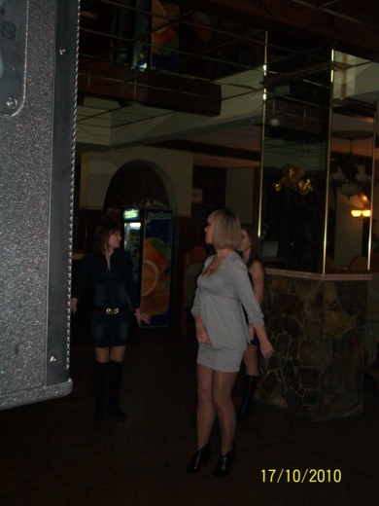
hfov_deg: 34.3
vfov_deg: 44.8
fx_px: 613
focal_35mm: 42
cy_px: 253
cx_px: 190
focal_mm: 7.1
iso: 160
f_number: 3.2
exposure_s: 1/60
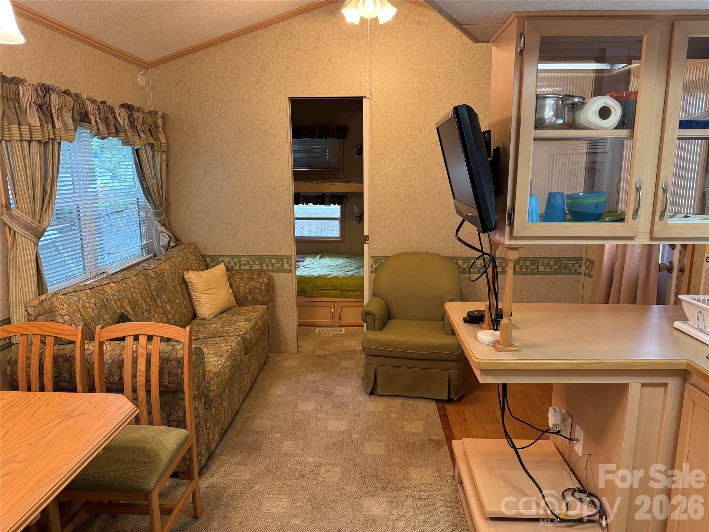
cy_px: 266
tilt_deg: -8.3
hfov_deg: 71.6
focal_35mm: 24
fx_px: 492
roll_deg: +0.3
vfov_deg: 56.8
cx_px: 354
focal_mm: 6.76
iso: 160
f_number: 1.78
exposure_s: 1/60
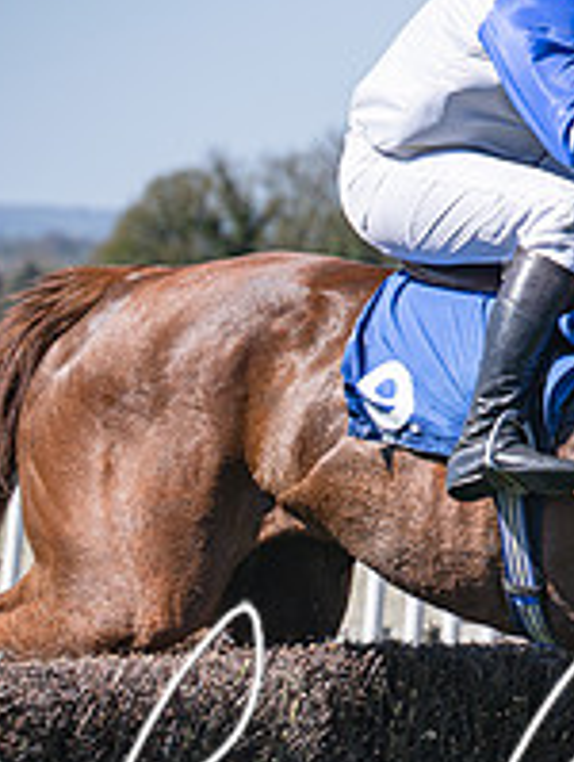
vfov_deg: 6.6
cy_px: 611
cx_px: 624
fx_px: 6634
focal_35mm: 301
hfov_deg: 4.9
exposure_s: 1/2000
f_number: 2.8
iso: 72
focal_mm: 70
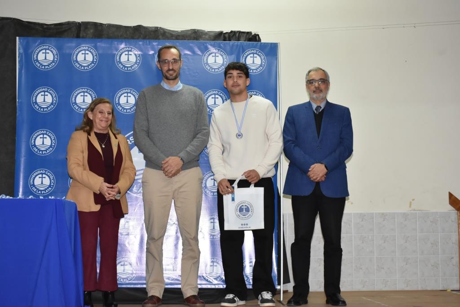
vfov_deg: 20.2
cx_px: 230
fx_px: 863
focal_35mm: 68
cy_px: 154
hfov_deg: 29.9
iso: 1600
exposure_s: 1/60
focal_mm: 45
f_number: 8
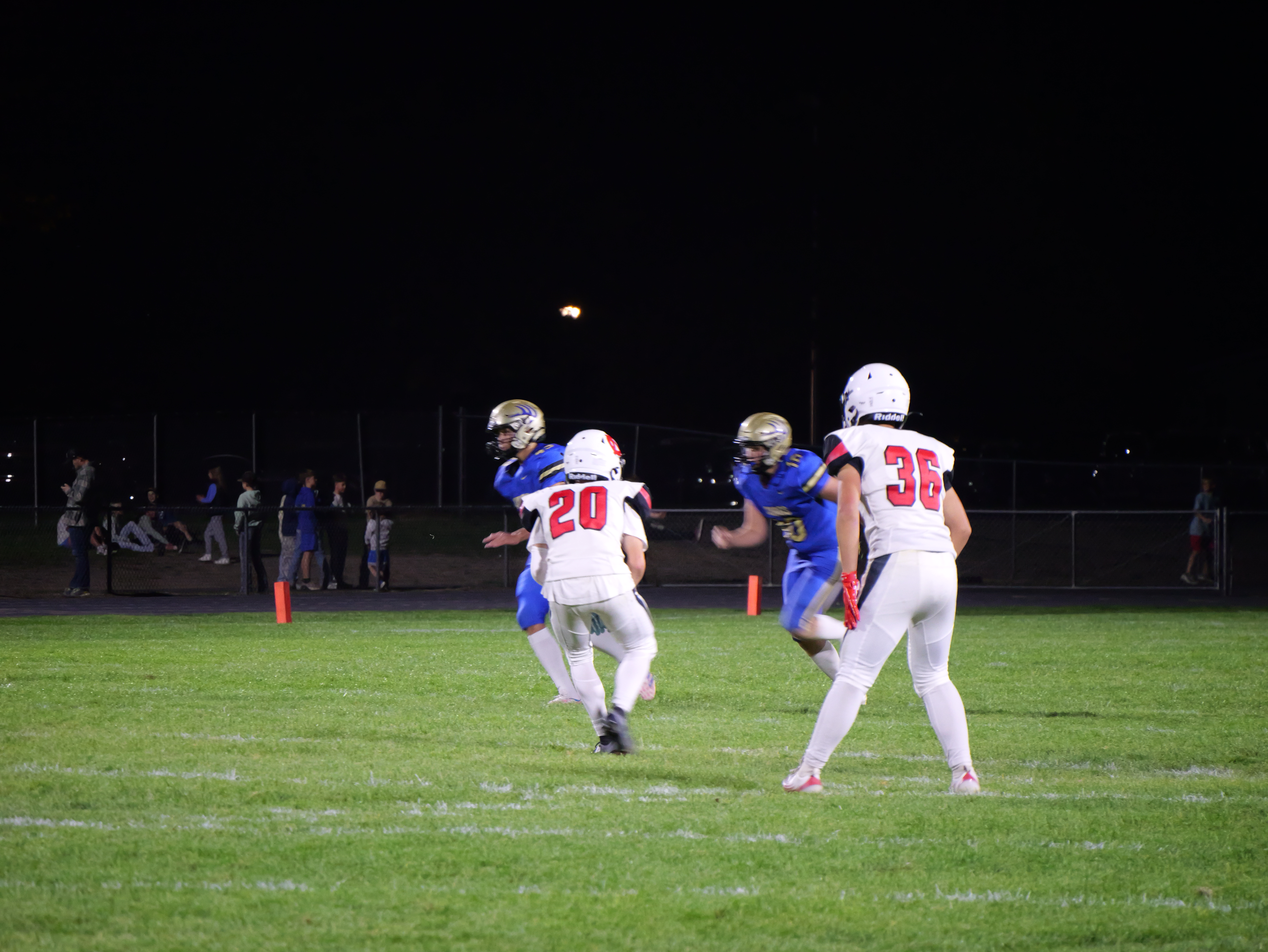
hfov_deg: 6.9
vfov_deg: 5.2
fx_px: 10480
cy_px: 476
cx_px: 634
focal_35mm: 286
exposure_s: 1/80
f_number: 5.6
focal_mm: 143
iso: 3200
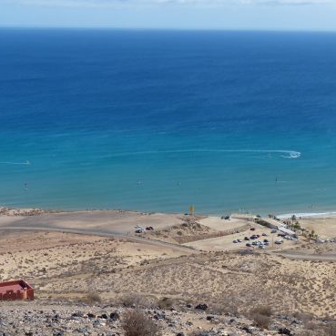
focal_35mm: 73
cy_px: 170
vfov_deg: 23.7
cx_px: 204
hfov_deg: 23.6
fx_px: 802
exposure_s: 1/1600
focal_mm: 10.9
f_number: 4
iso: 100
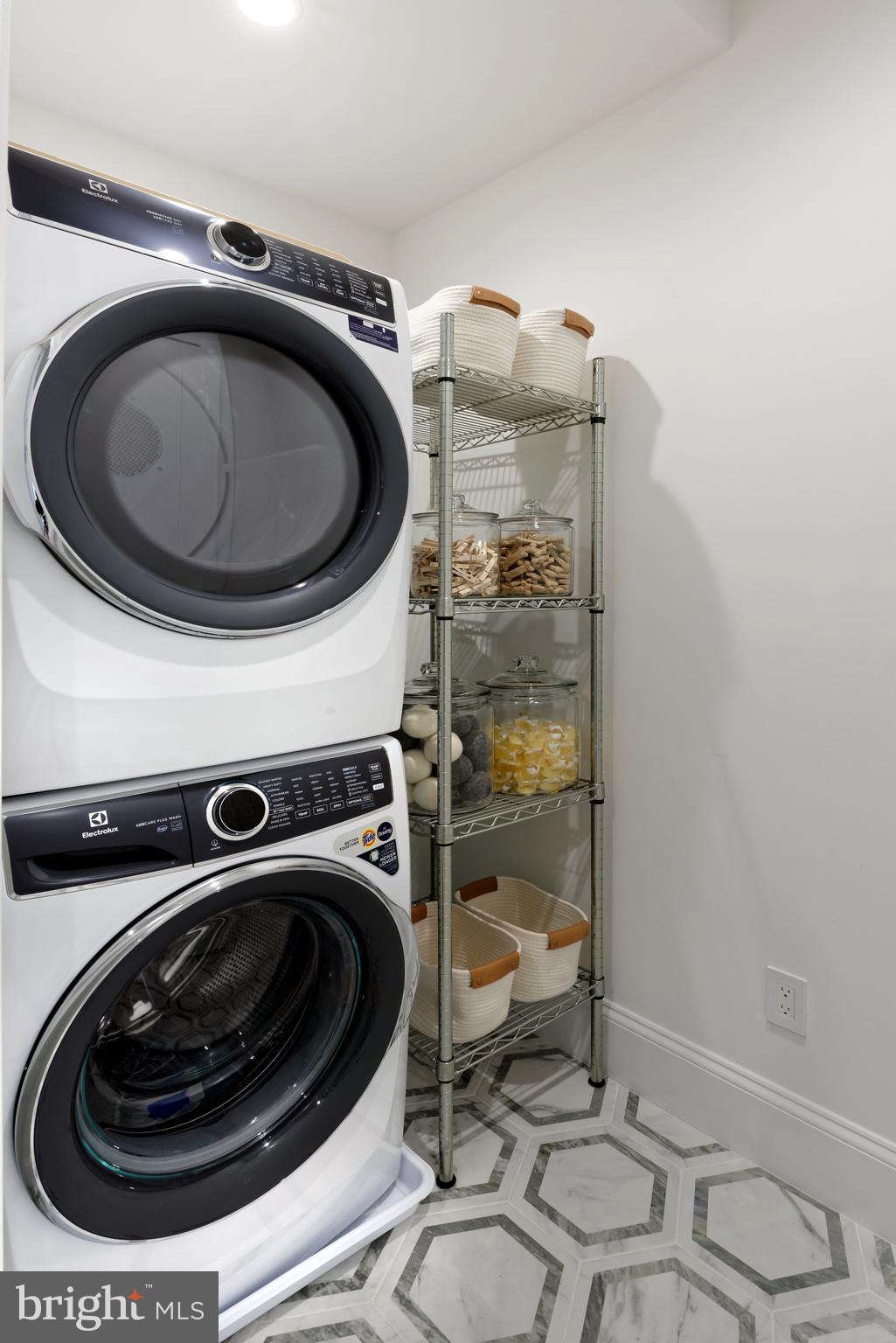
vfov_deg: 96.7
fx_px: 597
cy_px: 672
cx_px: 448
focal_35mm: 16
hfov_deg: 73.8
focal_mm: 16
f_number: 13
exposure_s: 1/2.5
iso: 320
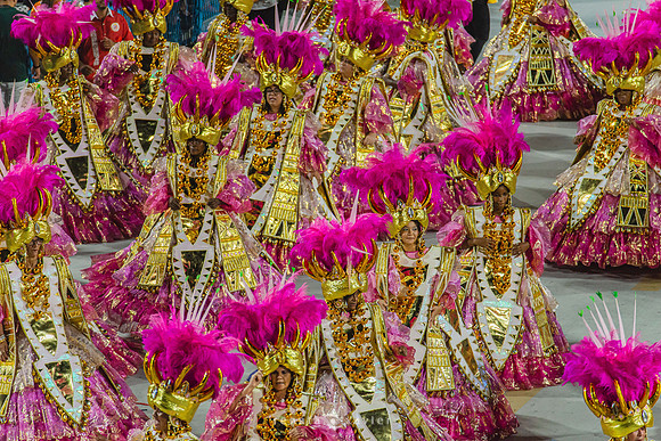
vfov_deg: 4.6
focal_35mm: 300
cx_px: 330
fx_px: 5509
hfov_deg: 6.9
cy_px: 220
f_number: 5.6
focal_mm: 300
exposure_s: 1/320
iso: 1600
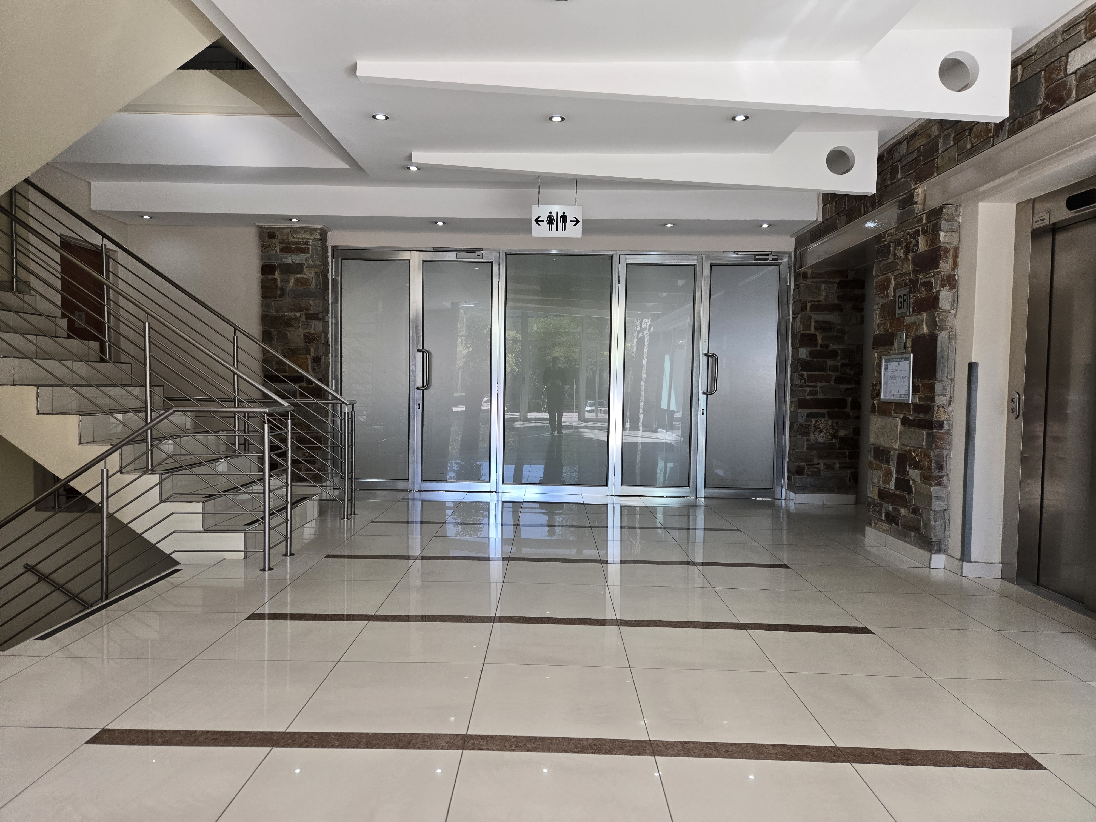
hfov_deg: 73.9
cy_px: 411
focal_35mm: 23
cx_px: 548
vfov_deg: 58.9
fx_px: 728
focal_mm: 5.4
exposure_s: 1/508
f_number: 1.8
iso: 125
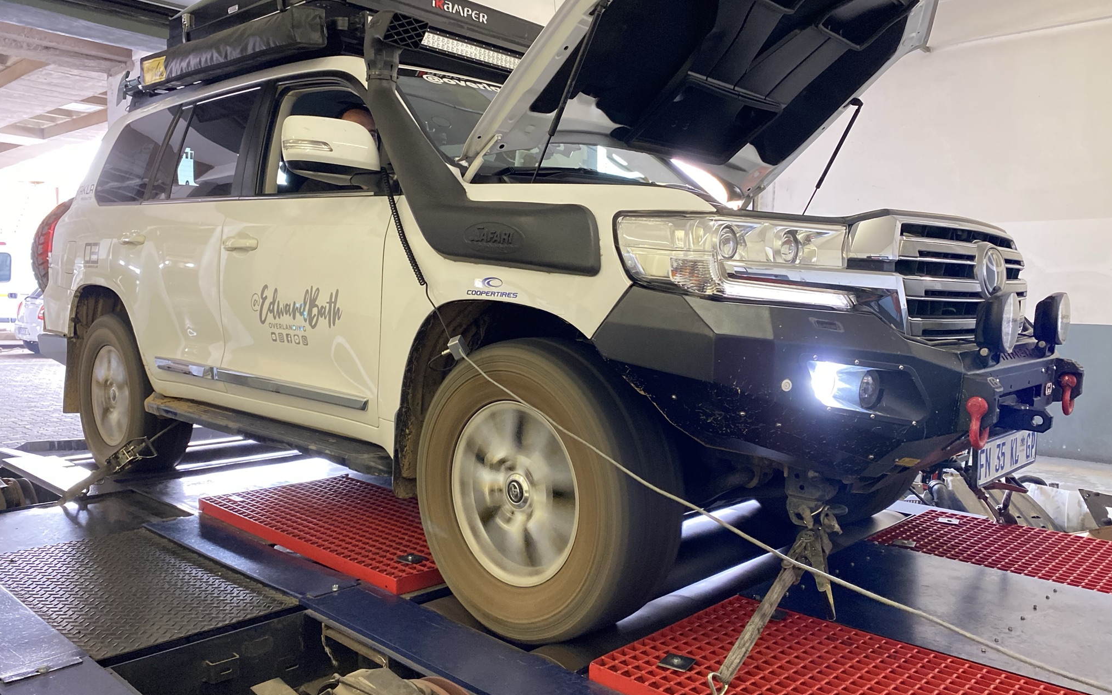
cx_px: 563
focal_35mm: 28
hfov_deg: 66.5
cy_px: 362
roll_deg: -2.1
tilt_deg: -3.7
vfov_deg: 44.5
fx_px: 849
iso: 400
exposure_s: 1/50
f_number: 1.8
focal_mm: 4.25
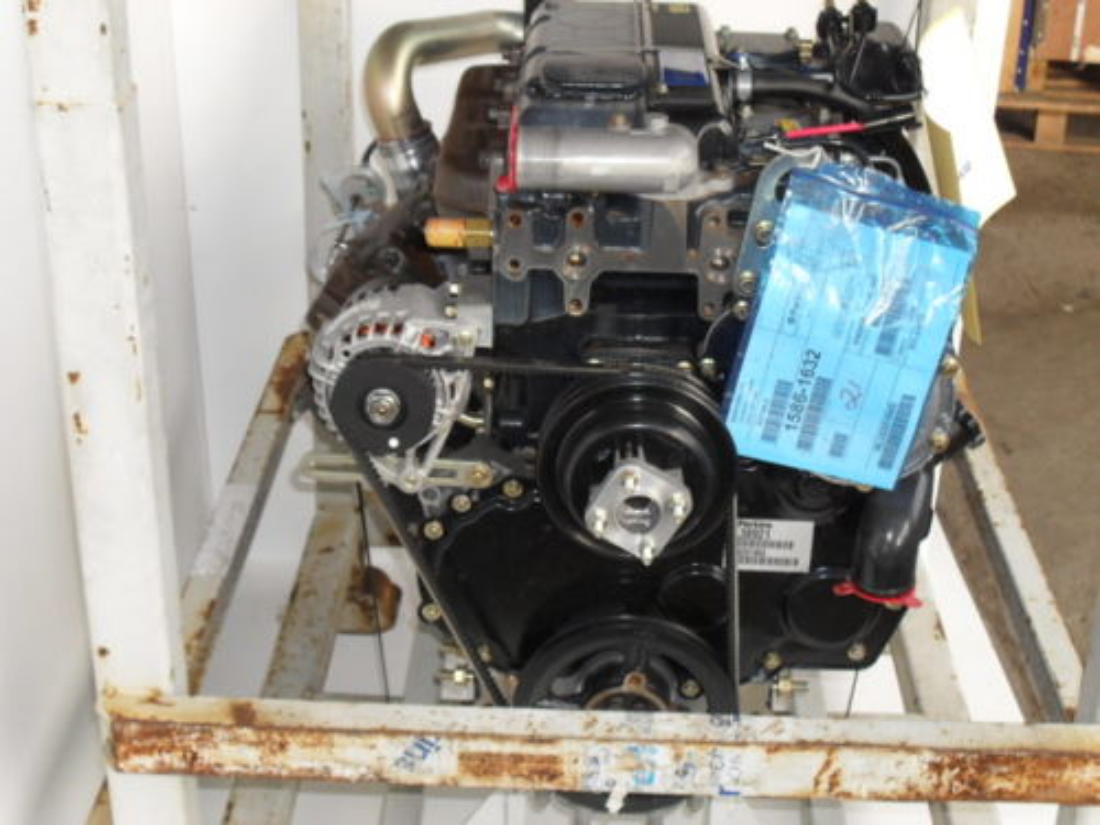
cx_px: 550
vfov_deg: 25.7
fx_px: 1811
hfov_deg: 33.8
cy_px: 412
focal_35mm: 57
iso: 200
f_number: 4.3
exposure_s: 1/60
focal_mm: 10.1
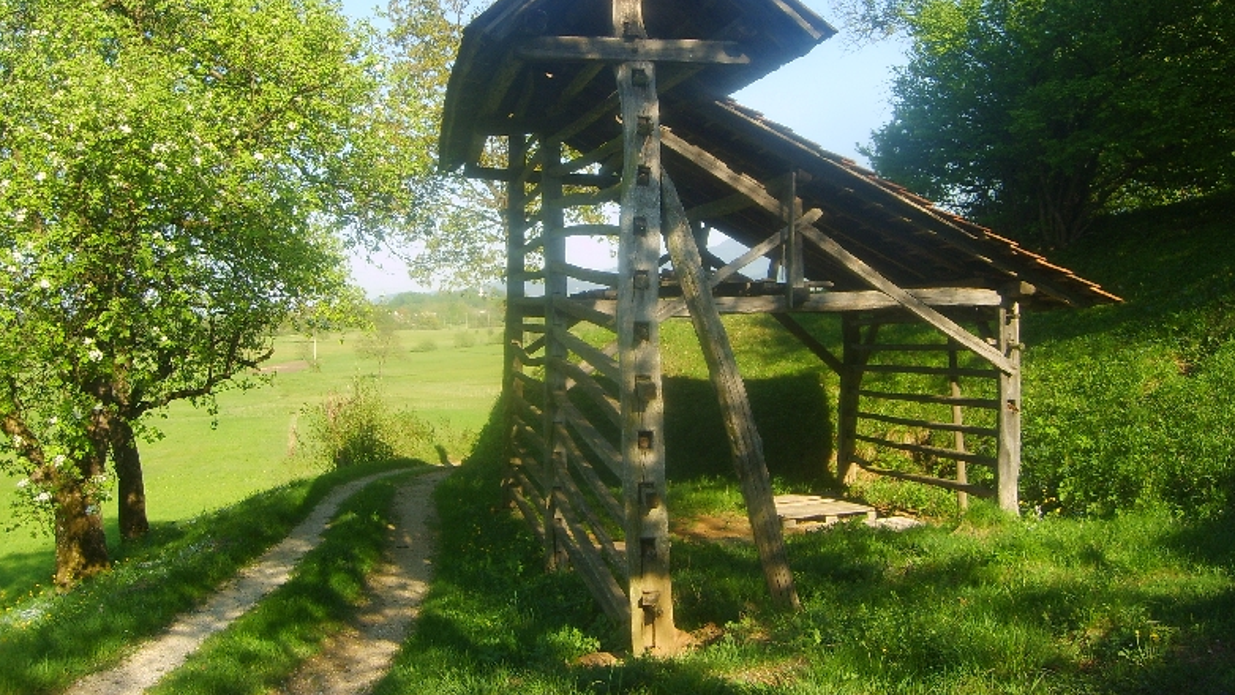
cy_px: 227
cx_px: 606
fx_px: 1277
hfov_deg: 51.6
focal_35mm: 39
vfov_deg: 30.2
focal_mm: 5.8
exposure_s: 1/350
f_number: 2.8
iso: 50
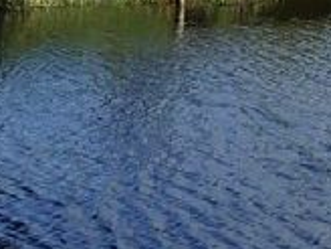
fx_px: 1769
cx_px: 117
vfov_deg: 7.8
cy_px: -174
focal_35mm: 185
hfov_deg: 10.7
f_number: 4.8
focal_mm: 5.8
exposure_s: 1/400
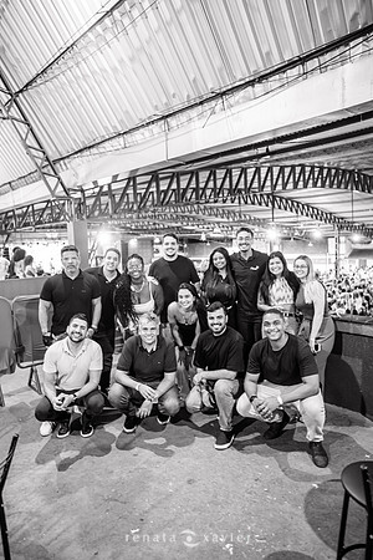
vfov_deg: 73.7
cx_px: 186
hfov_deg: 53.1
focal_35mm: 24
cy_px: 280
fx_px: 373
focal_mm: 24
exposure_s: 1/50
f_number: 2
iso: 1600
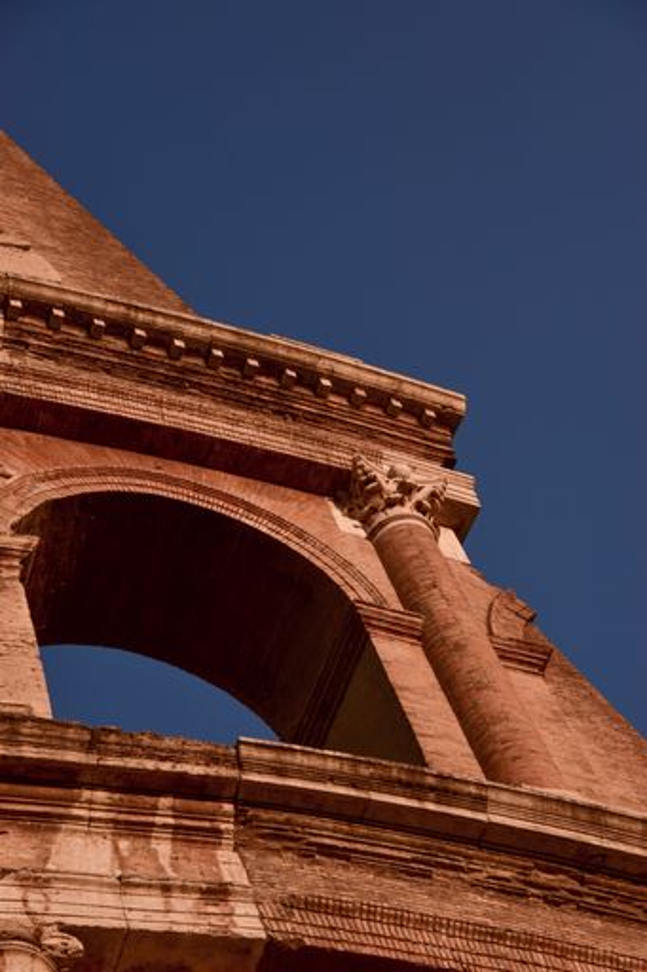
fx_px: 2832
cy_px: 486
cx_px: 324
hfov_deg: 13.0
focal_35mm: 105
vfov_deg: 19.5
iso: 100
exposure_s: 1/1000
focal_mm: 70
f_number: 4.5
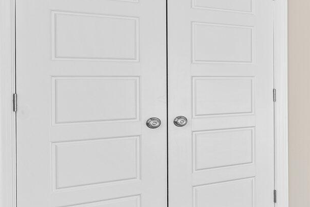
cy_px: 85
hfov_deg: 25.7
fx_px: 405
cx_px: 502
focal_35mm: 47
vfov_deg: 28.6
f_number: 8
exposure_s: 1/15
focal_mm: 14
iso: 100
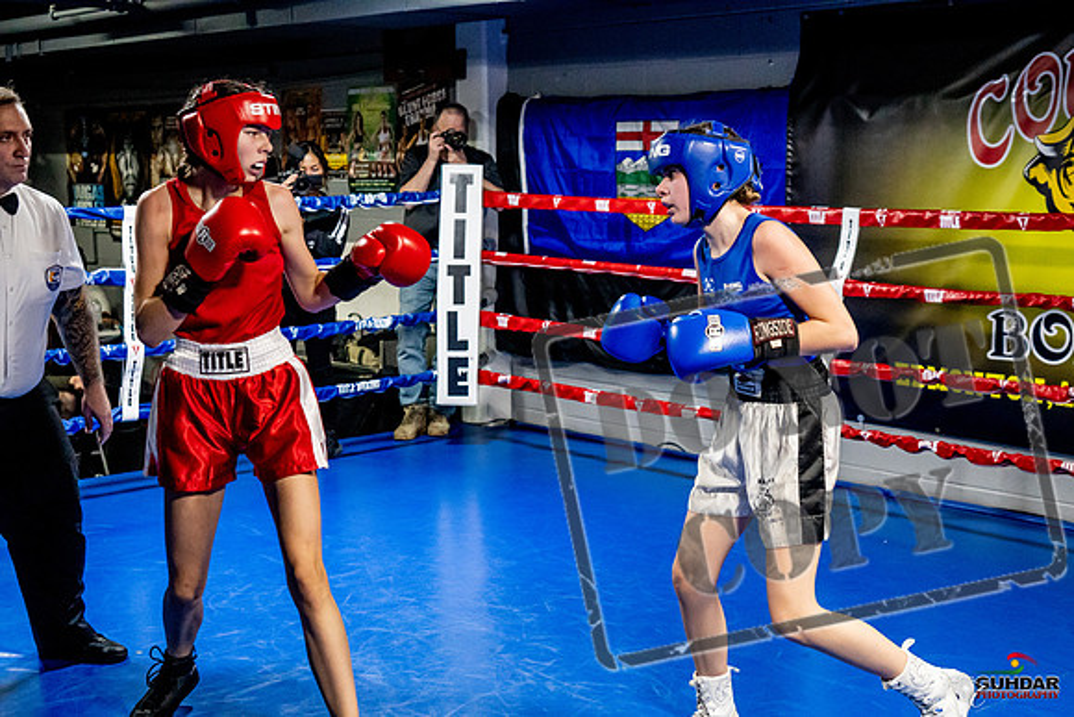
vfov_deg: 26.0
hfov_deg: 38.2
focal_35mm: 52
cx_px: 537
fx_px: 1552
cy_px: 358
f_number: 2.8
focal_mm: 35
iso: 5000
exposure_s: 1/800
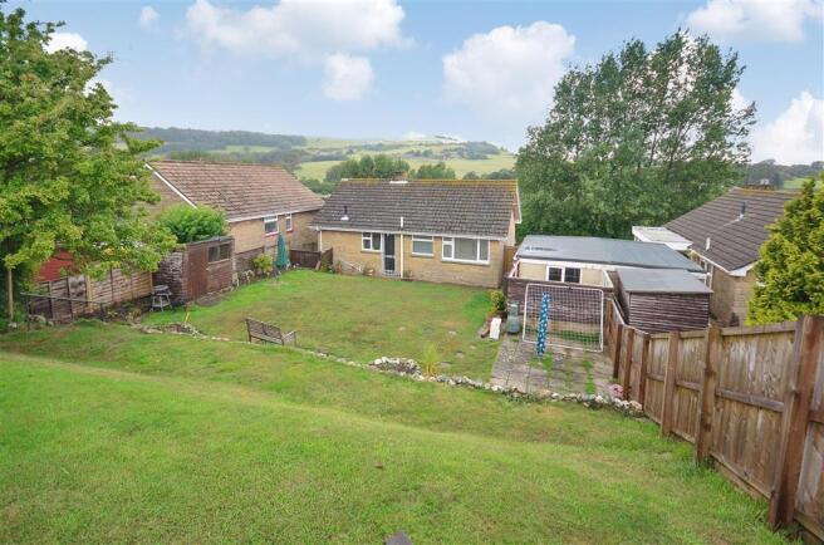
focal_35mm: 15
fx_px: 343
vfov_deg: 77.0
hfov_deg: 100.5
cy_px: 272
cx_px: 412
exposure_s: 1/50
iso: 200
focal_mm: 10
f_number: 5
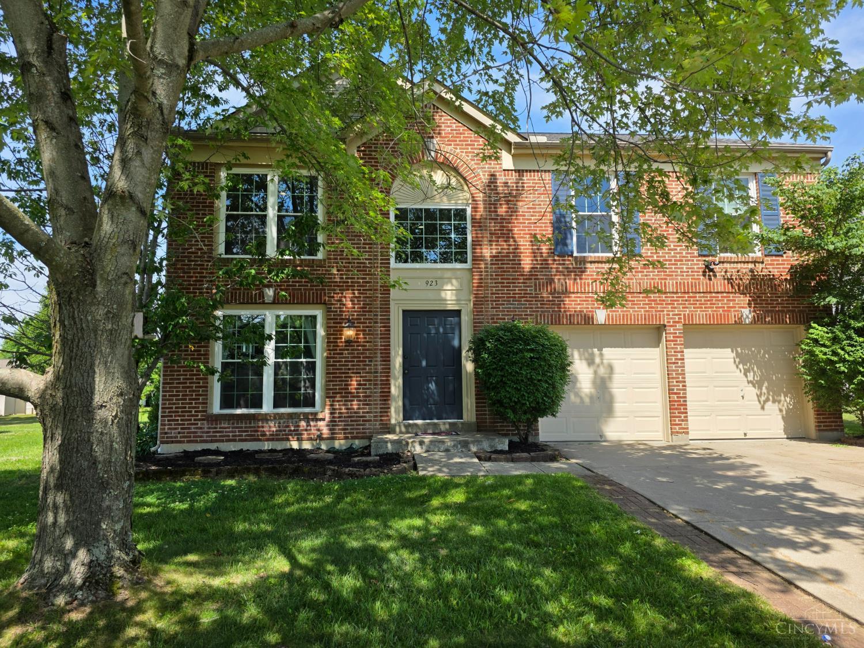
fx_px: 574
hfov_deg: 73.9
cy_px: 324
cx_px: 432
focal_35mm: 23
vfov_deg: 58.9
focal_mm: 6.3
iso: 80
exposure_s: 1/3160
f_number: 1.7
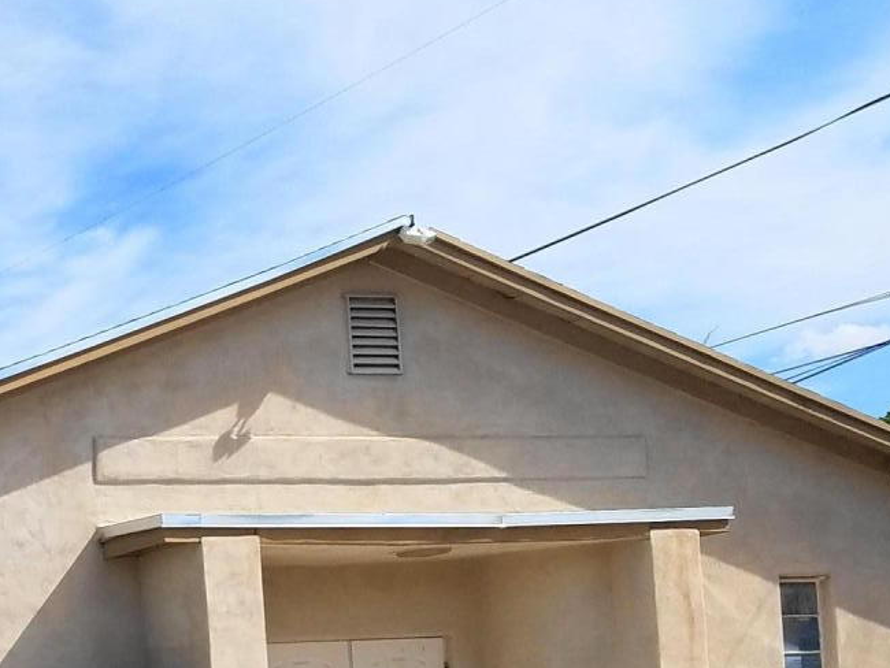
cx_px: -385
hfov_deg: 21.2
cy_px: 768
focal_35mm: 80
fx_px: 2058
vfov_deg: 17.7
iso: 50
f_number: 1.7
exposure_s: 1/4208
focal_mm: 4.2
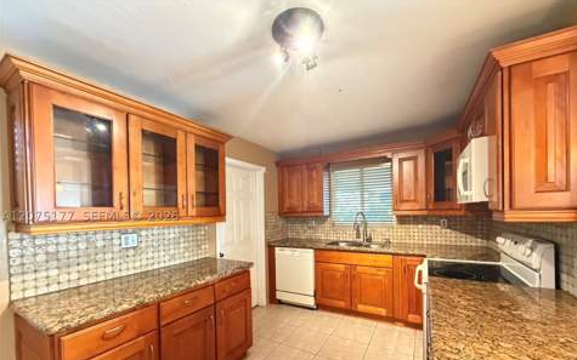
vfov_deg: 74.0
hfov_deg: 101.5
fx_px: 236
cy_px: 216
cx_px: 290
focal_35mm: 15
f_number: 2.2
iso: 1250
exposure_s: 1/60
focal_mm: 2.22
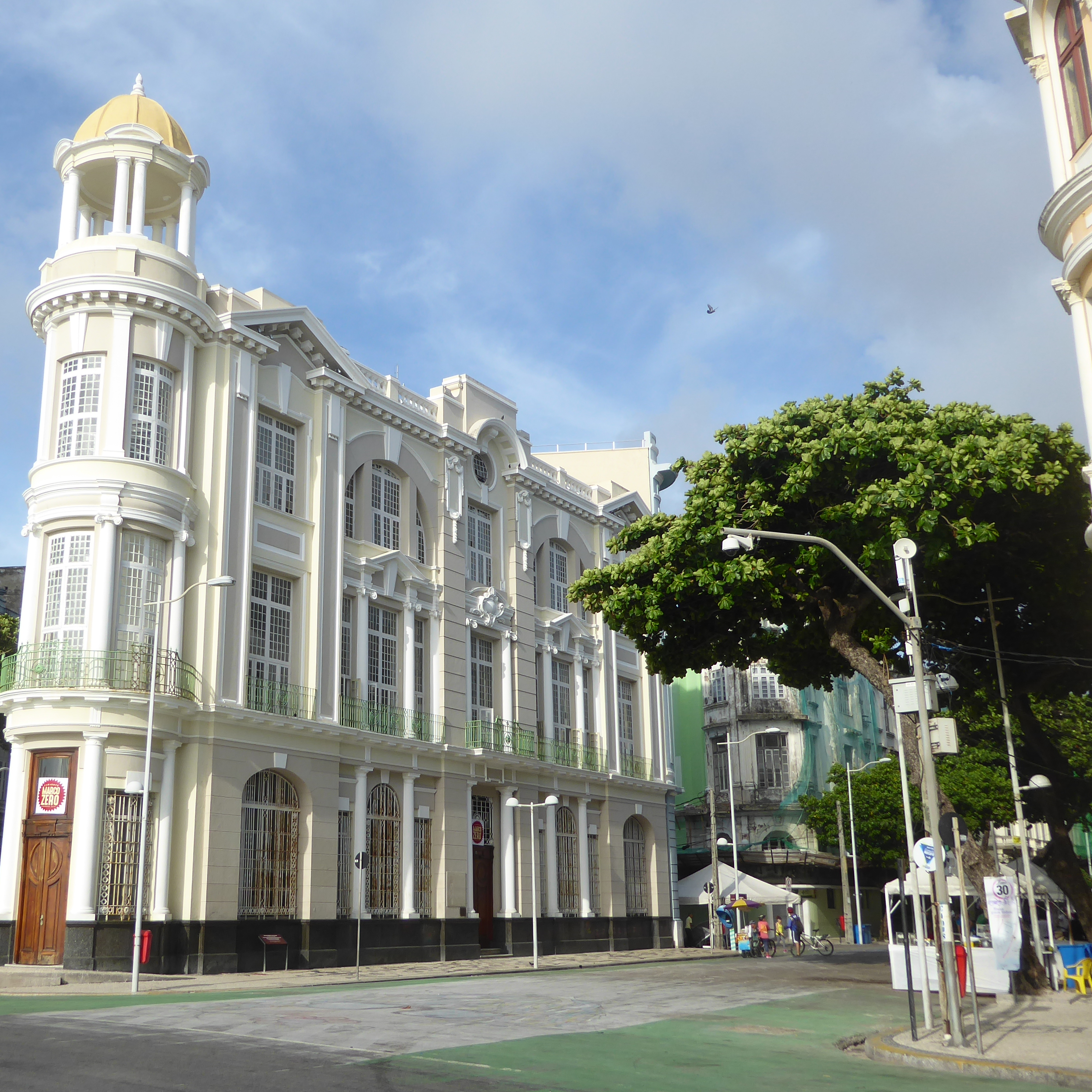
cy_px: 548
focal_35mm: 38
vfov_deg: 43.9
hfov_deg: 43.5
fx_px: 1356
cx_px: 406
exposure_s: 1/640
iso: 80
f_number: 3.5
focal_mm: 5.4
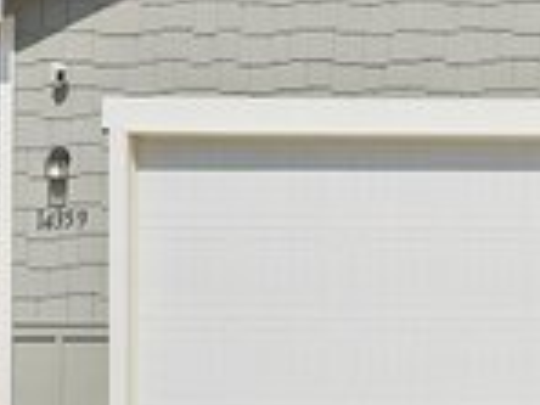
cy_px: 75
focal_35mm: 139
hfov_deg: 13.6
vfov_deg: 10.6
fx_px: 2170
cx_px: 722
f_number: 8
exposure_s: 1/800
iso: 100
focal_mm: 33.5
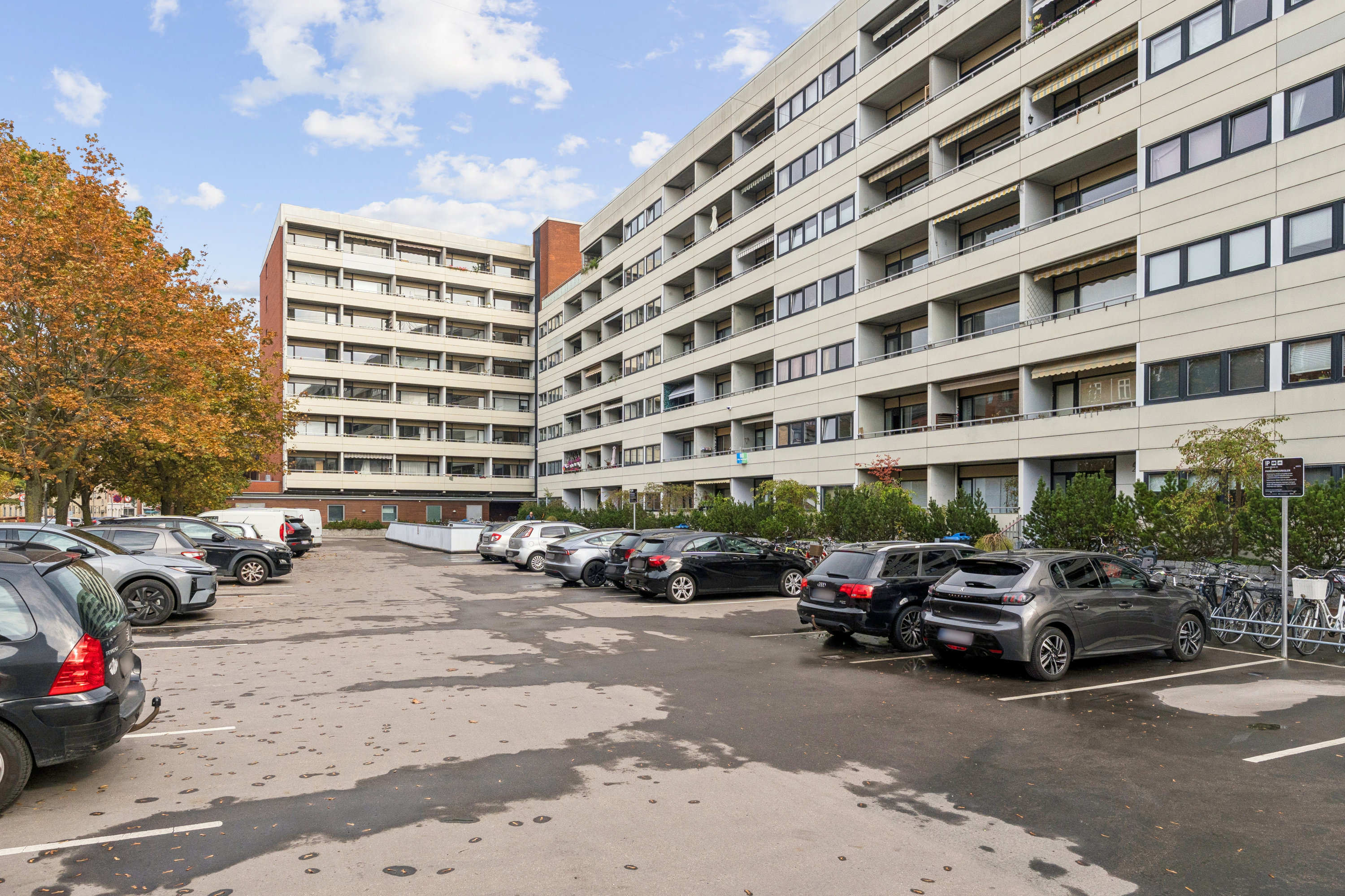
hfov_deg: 80.0
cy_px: 448
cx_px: 672
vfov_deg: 58.5
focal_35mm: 21
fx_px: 801
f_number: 7.1
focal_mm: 14.3
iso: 400
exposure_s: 1/800
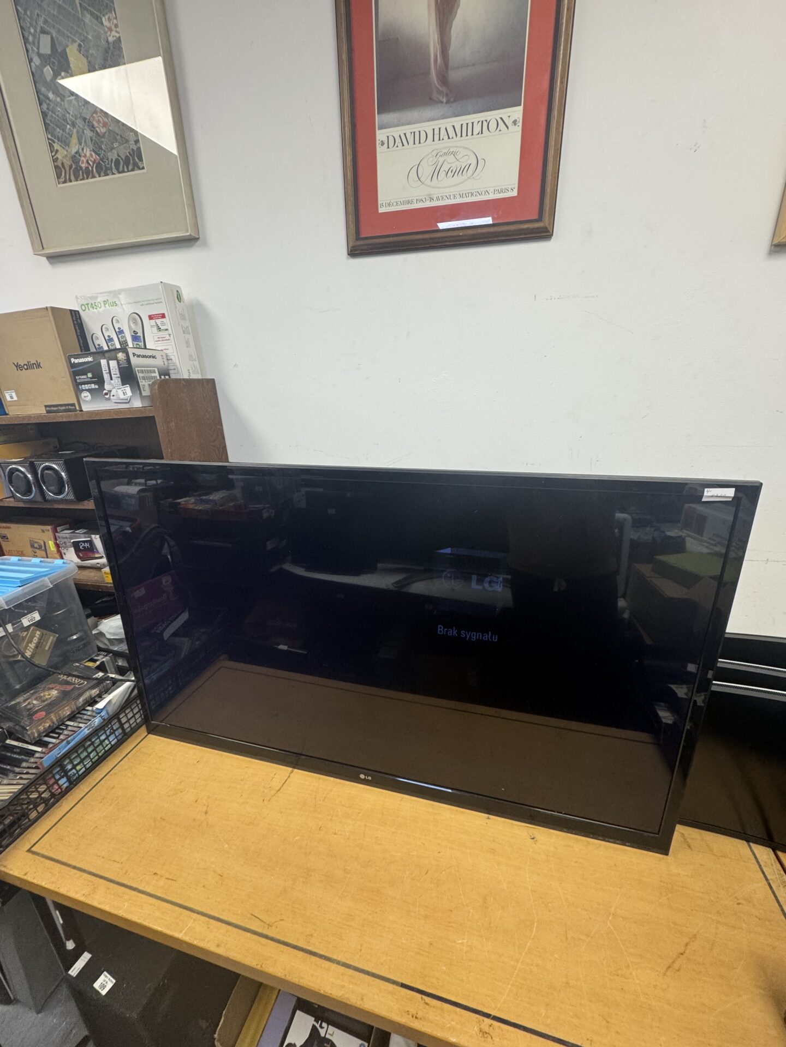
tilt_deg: -19.1
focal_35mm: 14
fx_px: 424
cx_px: 393
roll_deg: +1.5
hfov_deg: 85.7
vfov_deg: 102.1
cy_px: 524
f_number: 2.2
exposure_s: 1/60
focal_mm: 2.22
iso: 200
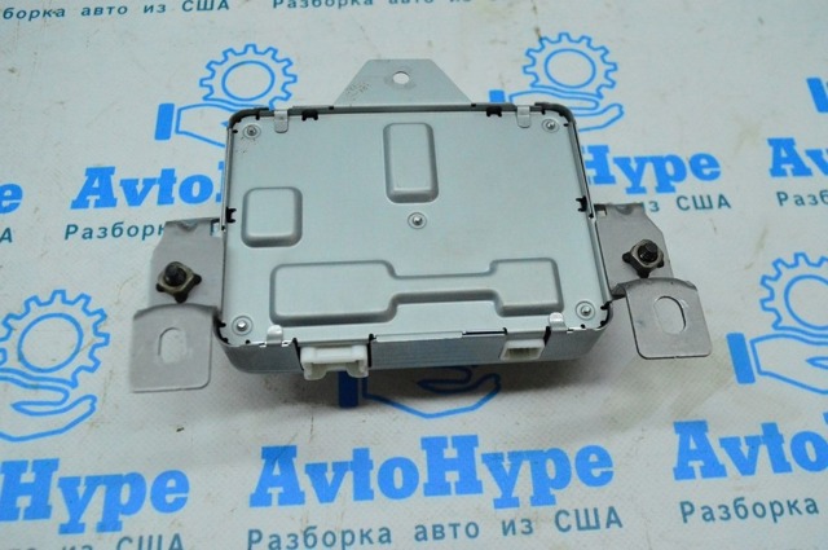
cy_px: 275
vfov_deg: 39.9
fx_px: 758
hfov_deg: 57.3
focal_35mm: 33
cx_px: 414
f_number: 6.3
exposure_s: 1/800
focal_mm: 22
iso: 6400
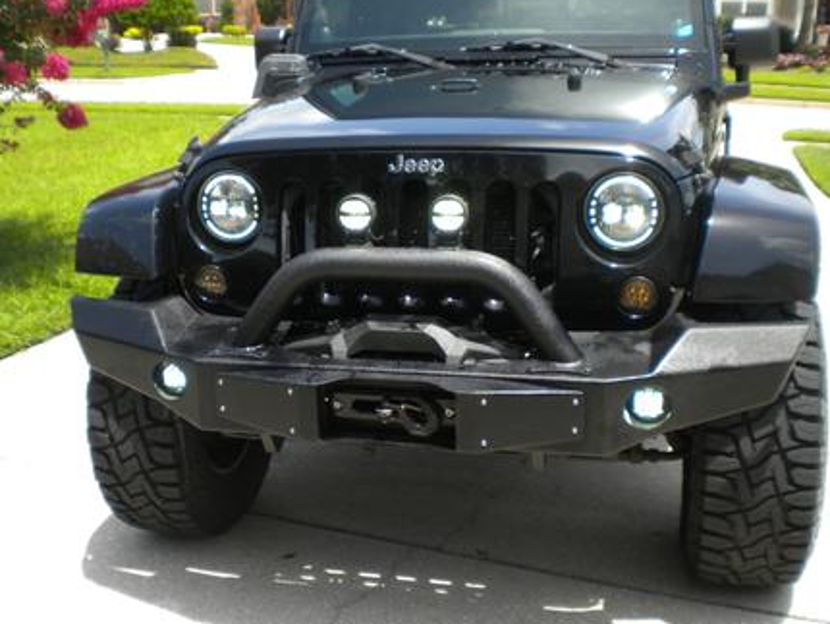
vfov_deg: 35.2
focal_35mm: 41
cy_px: 307
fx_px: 984
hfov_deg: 45.7
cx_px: 378
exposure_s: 1/263
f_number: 4.6
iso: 80
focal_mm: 6.3
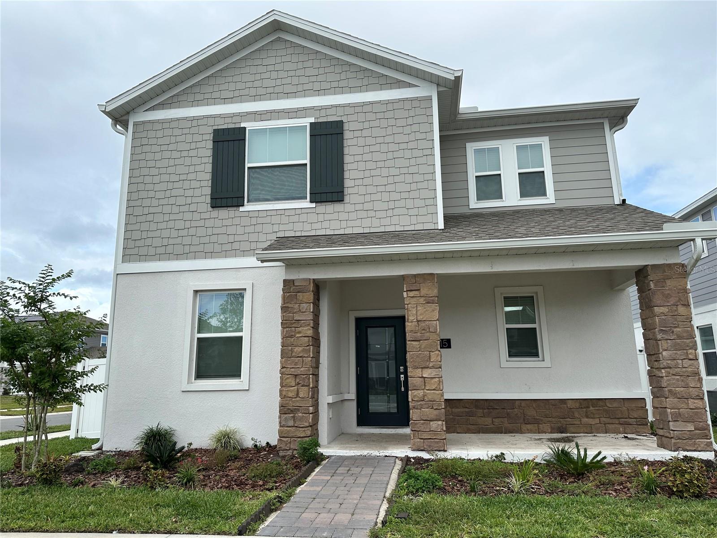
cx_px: 358
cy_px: 269
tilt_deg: +12.9
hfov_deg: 71.6
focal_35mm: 24
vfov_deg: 56.8
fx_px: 497
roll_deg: +0.7
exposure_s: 1/2525
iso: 80
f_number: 1.78
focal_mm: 6.86
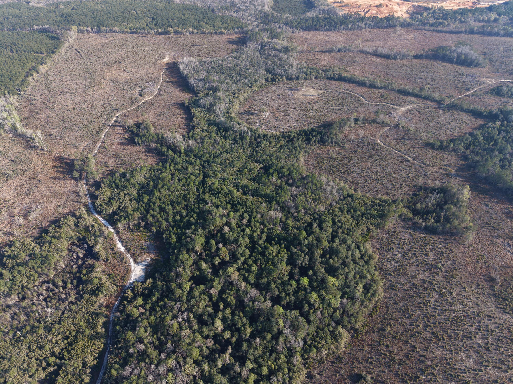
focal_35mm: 24
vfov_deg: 56.8
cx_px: 256
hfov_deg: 71.6
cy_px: 192
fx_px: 356
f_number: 1.8
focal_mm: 8.67
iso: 130
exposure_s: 1/1250
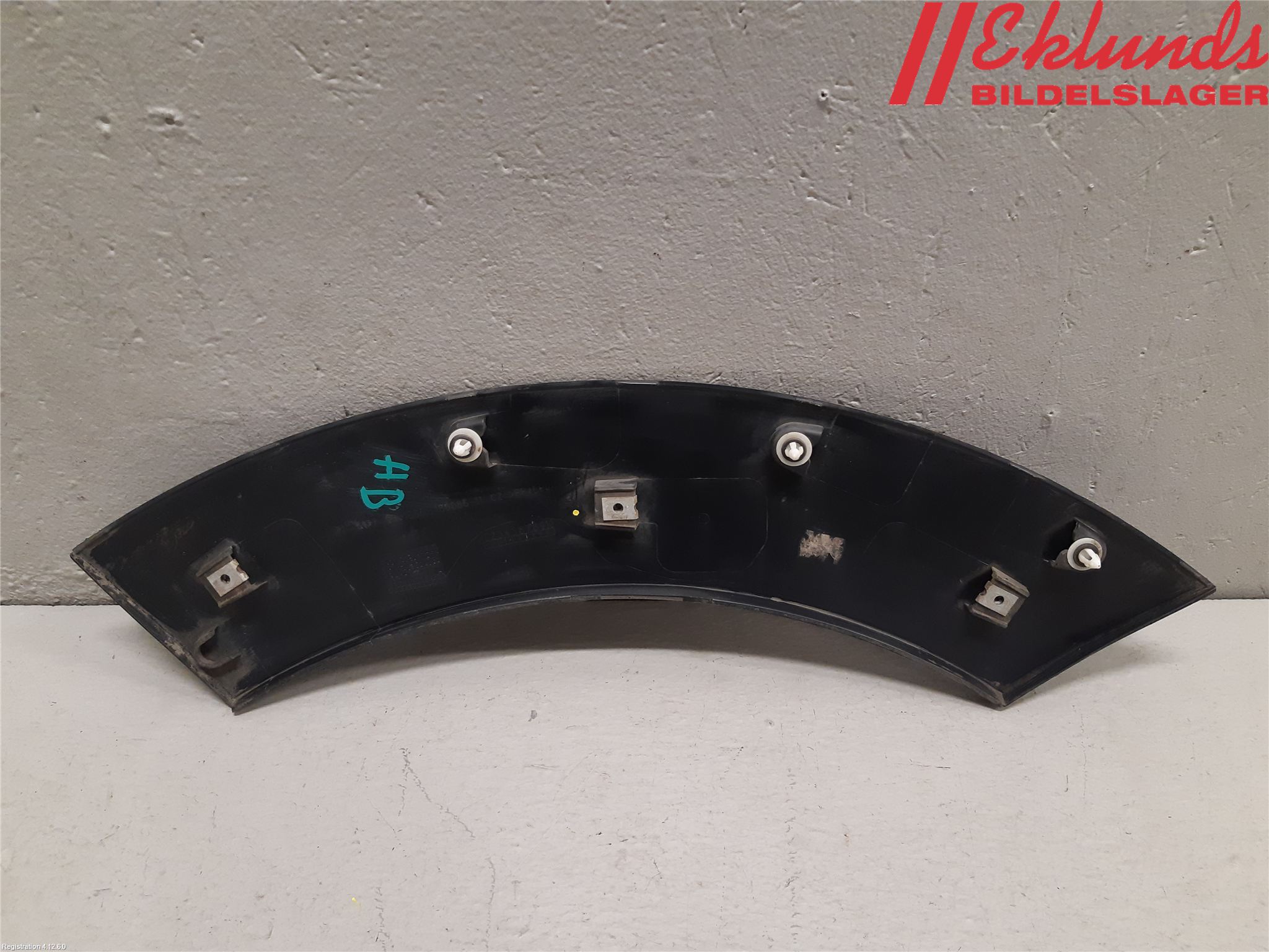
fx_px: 953
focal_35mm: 26
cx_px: 634
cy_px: 476
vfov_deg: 53.1
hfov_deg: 67.3
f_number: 1.7
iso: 160
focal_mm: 3.93
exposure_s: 1/50
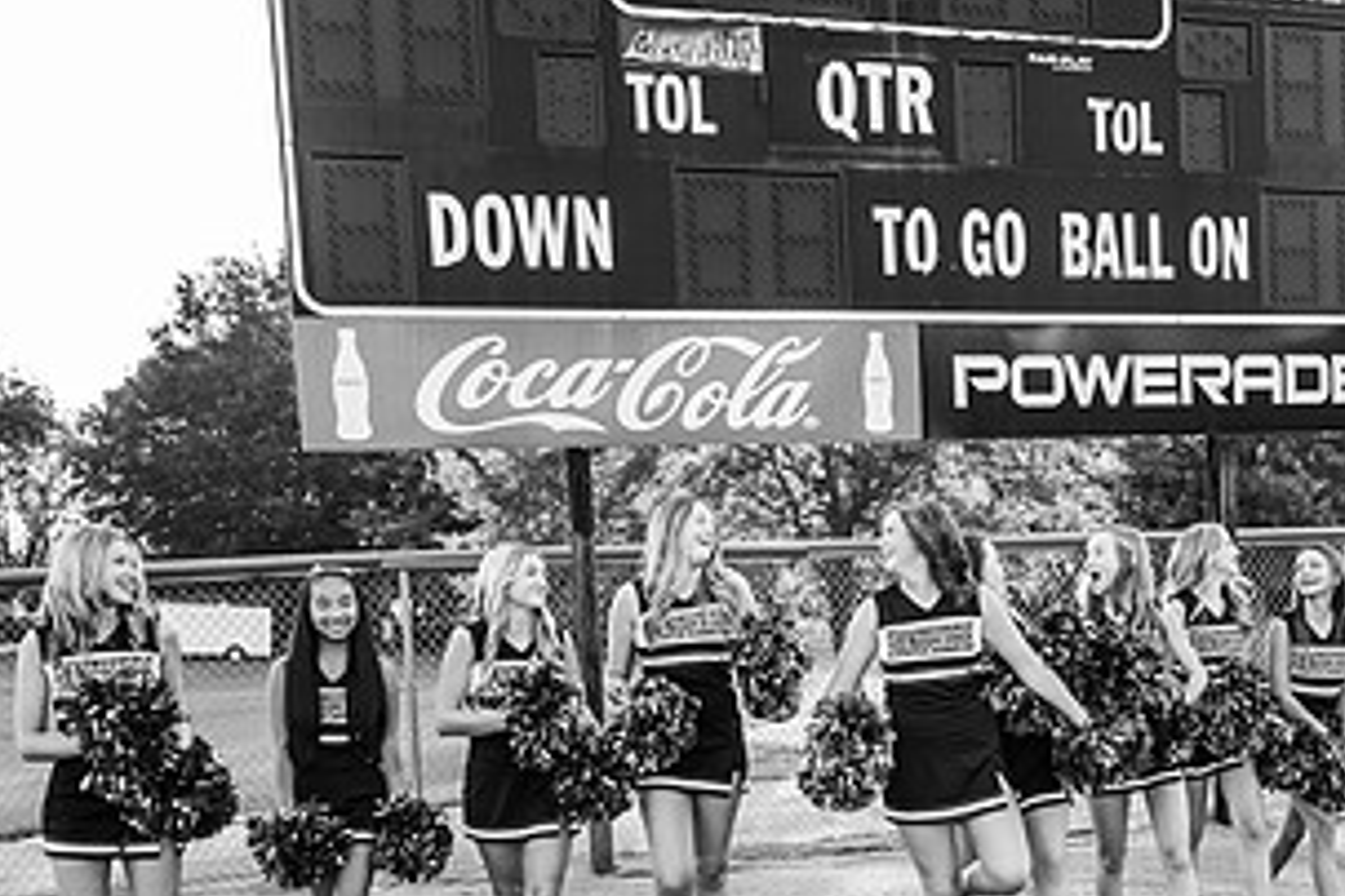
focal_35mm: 46
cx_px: 919
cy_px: 756
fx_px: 1718
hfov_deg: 42.1
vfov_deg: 28.4
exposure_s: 1/500
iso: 125
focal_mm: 24
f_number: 2
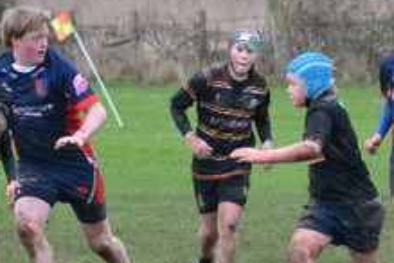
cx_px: 193
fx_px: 6719
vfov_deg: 2.2
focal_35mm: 614
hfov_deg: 3.4
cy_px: 185
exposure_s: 1/400
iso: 3200
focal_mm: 140
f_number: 5.6
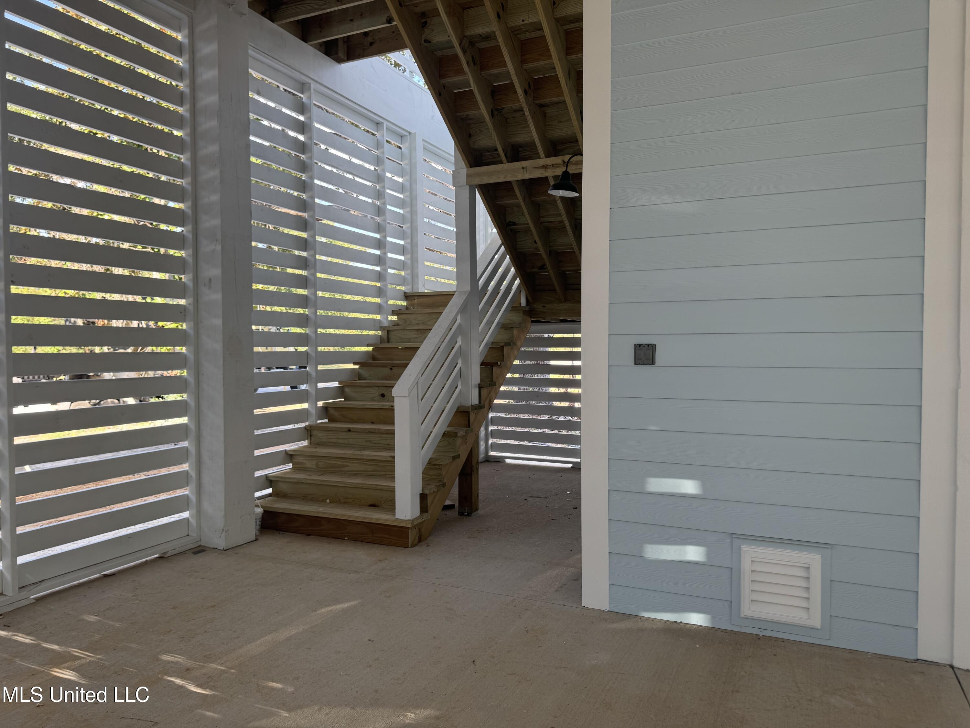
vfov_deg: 56.8
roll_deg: -0.6
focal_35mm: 24
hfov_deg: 71.6
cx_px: 485
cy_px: 364
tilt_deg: -2.4
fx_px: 673
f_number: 1.78
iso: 64
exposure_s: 1/170
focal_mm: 6.76
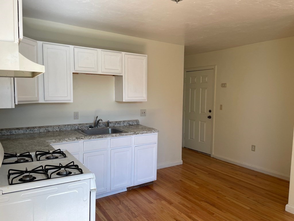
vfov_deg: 53.1
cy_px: 110
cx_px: 147
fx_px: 221
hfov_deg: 67.3
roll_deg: +0.0
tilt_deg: -5.4
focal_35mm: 26
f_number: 1.6
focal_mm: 4.2
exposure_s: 1/121
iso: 40
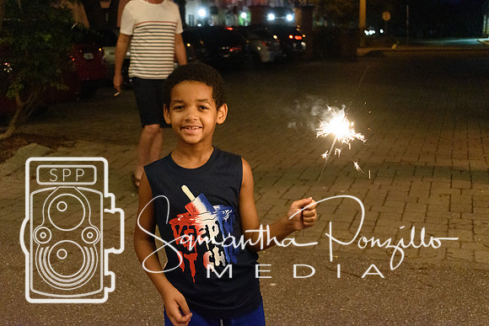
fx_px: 632
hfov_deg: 42.3
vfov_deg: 29.0
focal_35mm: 46
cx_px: 244
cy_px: 163
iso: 9000
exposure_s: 1/60
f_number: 4.2
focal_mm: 31
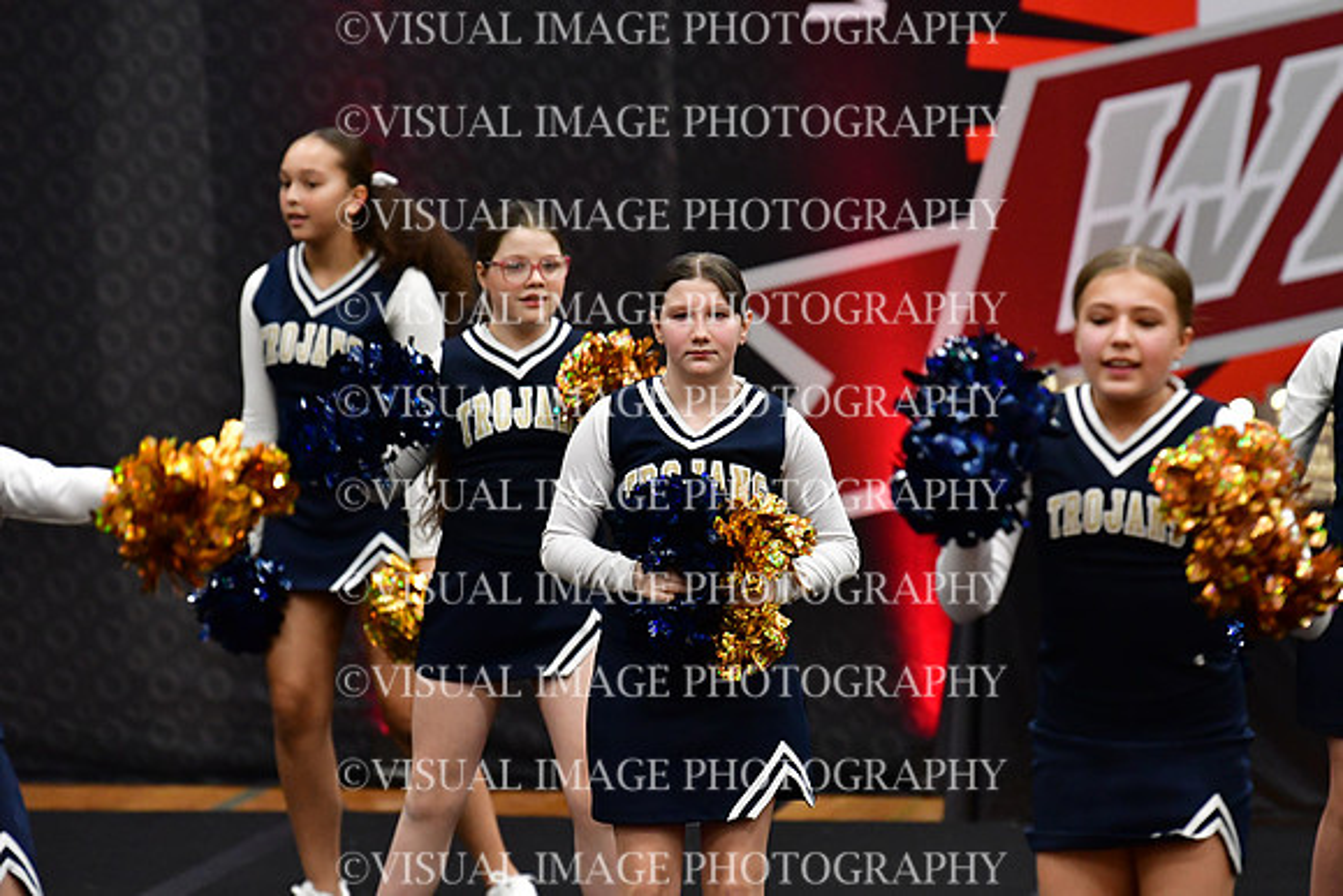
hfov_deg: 6.9
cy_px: 448
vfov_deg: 4.6
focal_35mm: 300
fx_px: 11194
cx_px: 672
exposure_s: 1/500
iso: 4000
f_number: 3.5
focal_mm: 200
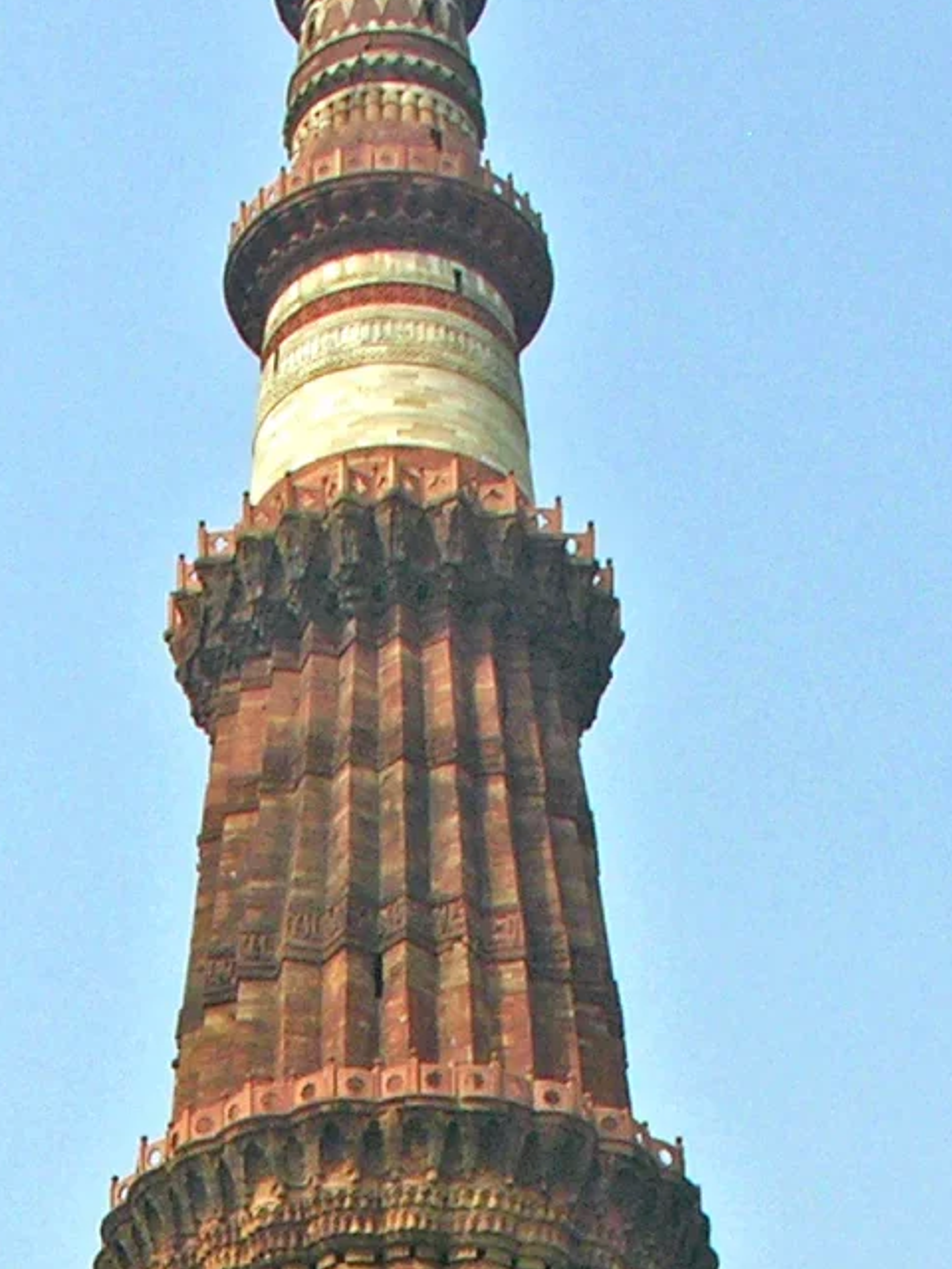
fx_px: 5134
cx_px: 180
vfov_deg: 12.8
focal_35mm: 140
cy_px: 2286
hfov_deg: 10.6
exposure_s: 1/264
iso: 100
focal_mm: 8.9
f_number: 7.1
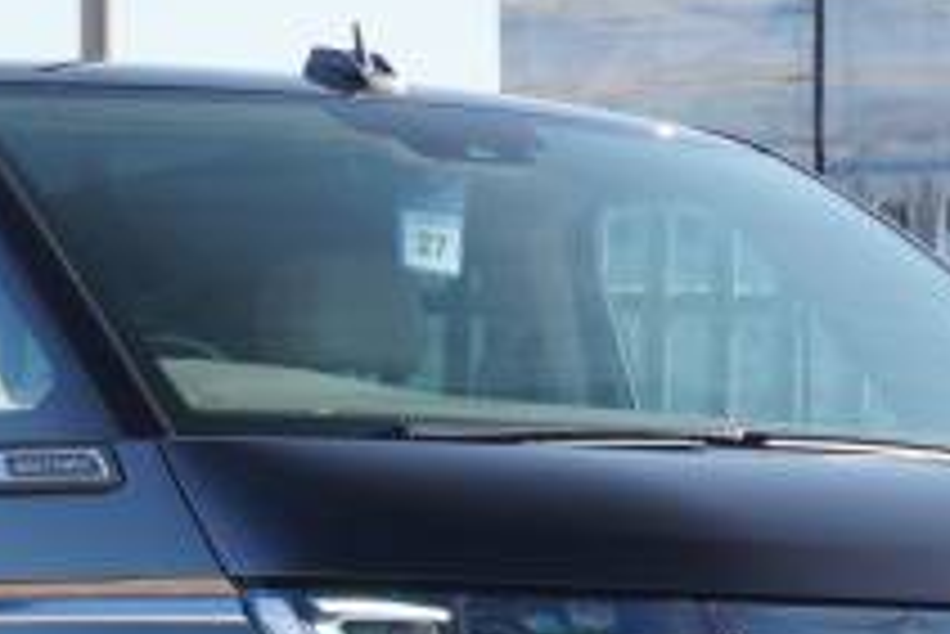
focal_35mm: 218
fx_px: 5757
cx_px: 392
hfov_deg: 9.4
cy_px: 683
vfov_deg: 6.3
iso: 100
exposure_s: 1/100
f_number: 6.3
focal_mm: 48
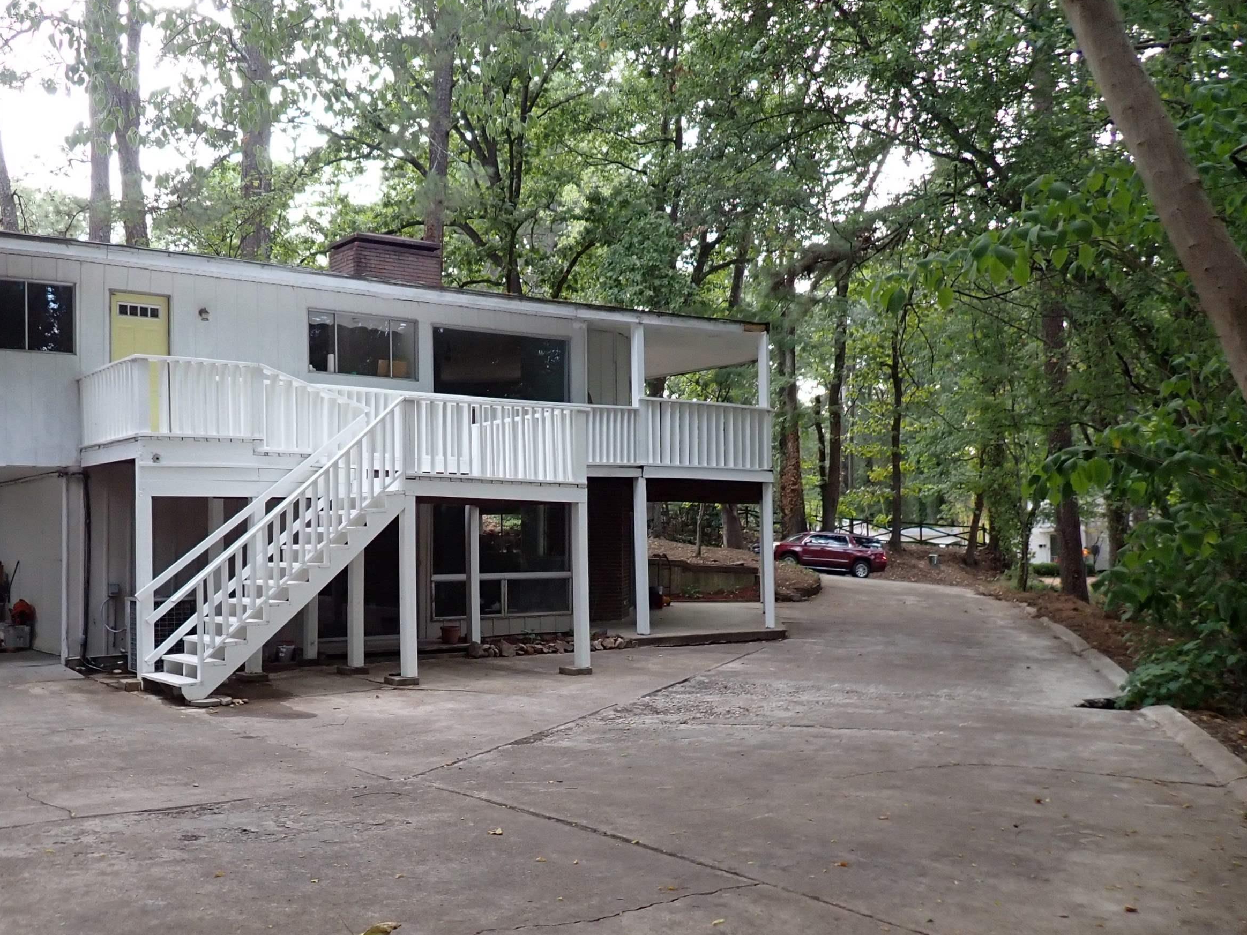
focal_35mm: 33
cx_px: 444
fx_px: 1189
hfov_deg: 54.5
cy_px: 543
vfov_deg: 42.8
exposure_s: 1/125
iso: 200
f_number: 2
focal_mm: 4.5
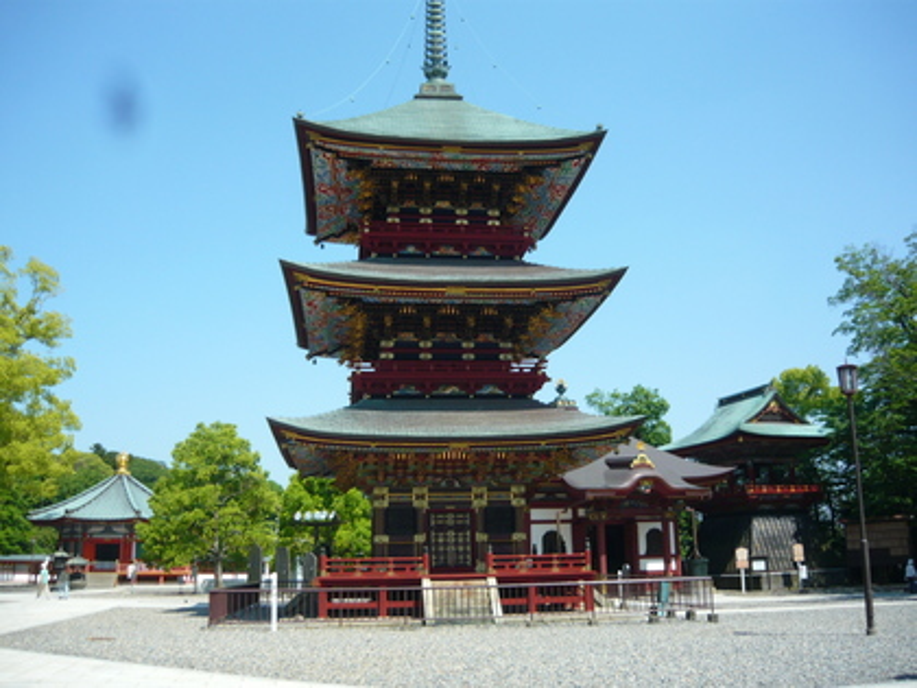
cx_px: 458
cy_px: 344
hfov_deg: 55.4
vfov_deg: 42.9
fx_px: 874
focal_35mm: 33
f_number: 8
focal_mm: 5.5
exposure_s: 1/125
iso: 100
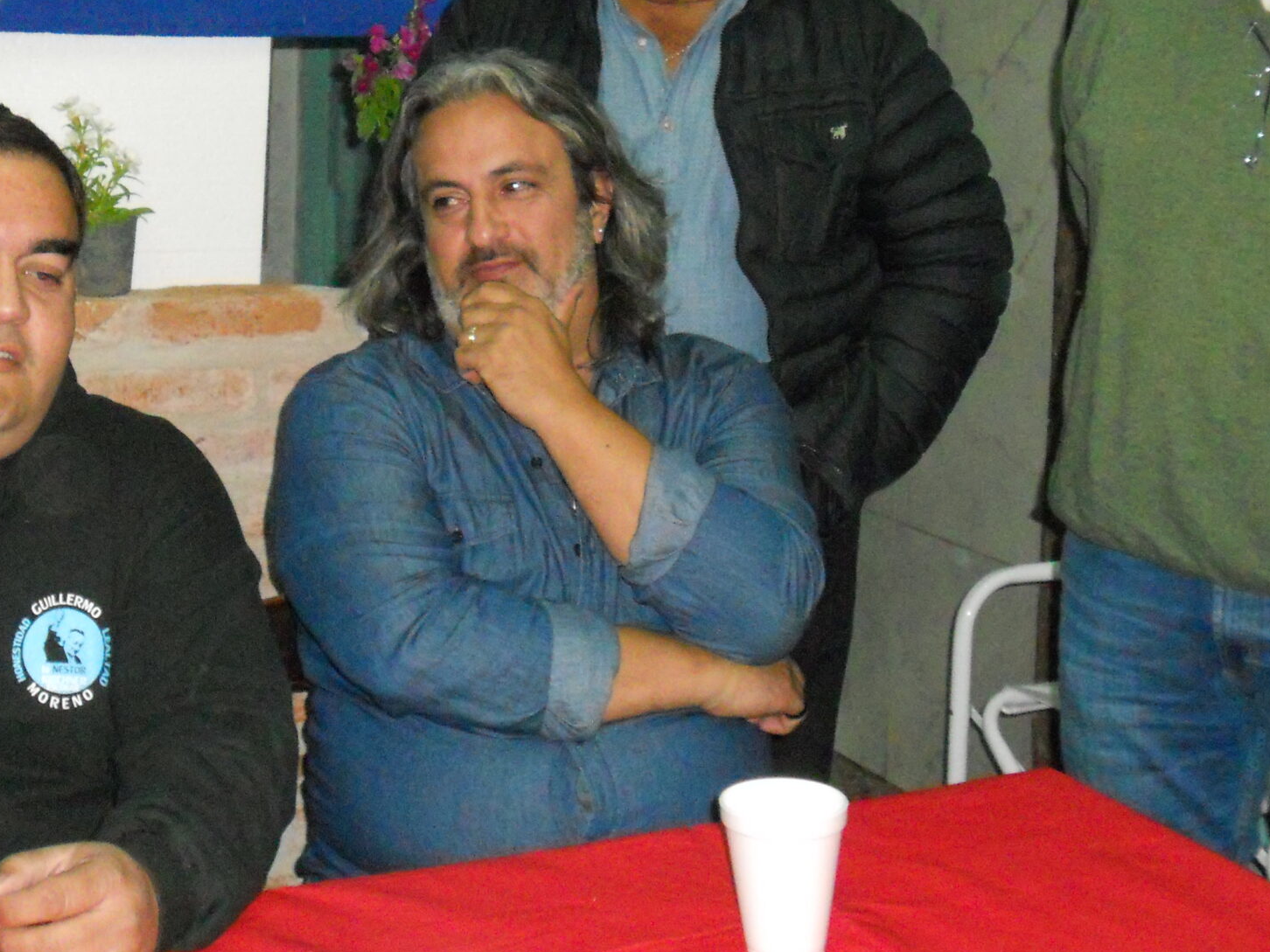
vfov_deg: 21.8
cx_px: 483
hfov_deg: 28.9
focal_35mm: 67
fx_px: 2458
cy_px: 251
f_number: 3.9
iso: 640
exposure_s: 1/30
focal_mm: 6.9
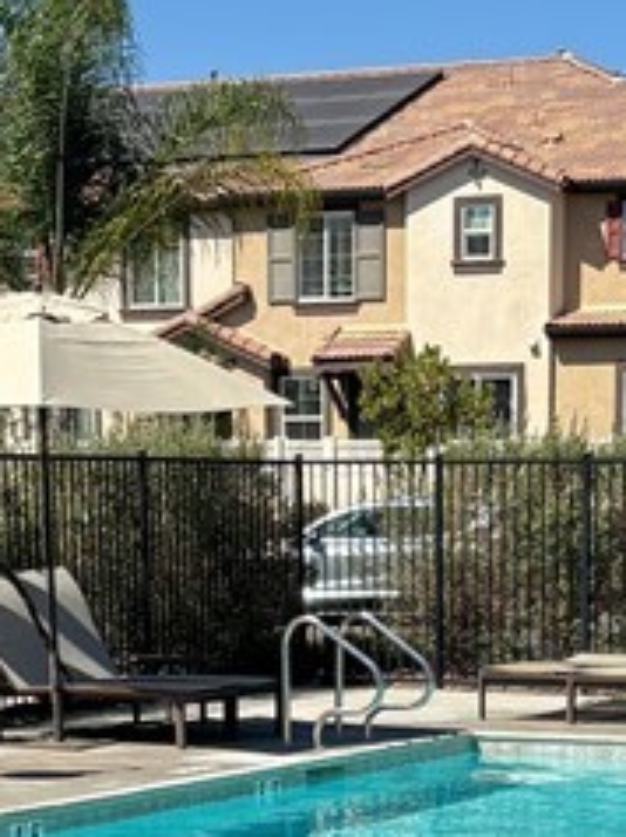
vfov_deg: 16.4
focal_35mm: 112
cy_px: 1164
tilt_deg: -14.4
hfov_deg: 13.2
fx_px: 2705
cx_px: 436
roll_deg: -0.2
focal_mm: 5.96
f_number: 1.6
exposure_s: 1/3831
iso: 50
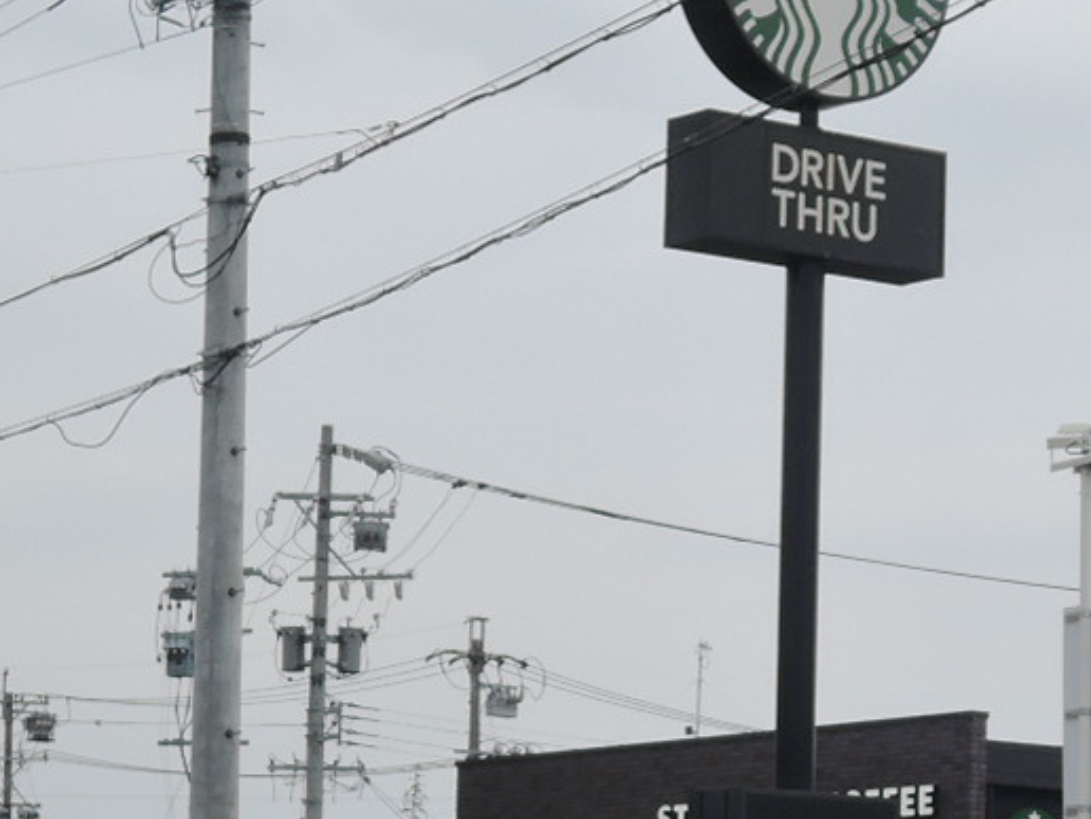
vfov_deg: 9.6
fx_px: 4885
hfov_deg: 12.6
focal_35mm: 155
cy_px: 637
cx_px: 1004
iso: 80
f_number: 4.5
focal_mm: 10.7
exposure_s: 1/320
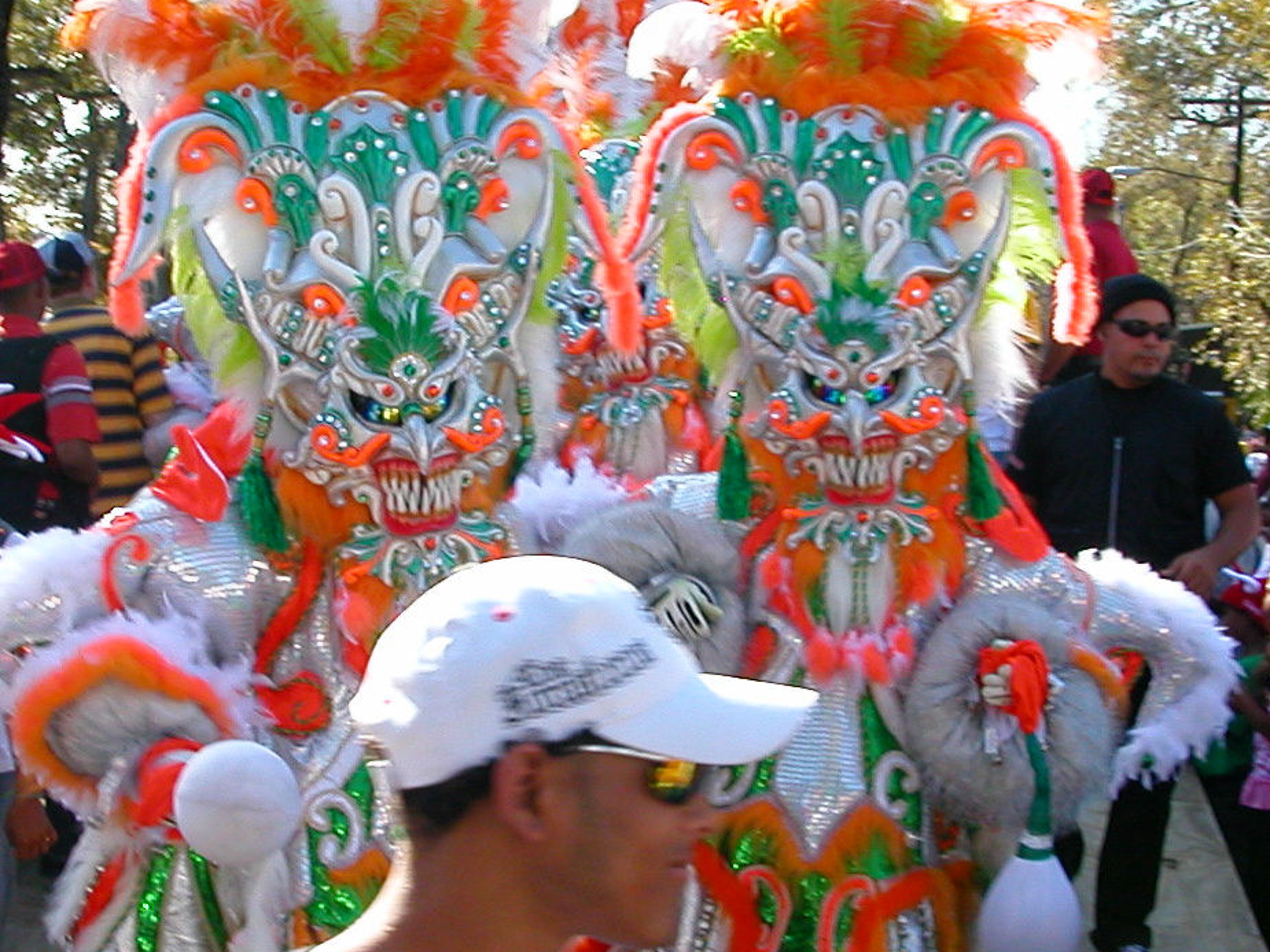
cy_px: 595
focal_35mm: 64
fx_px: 2348
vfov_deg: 22.9
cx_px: 593
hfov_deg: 30.3
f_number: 4.5
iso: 100
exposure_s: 1/163
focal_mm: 5.6
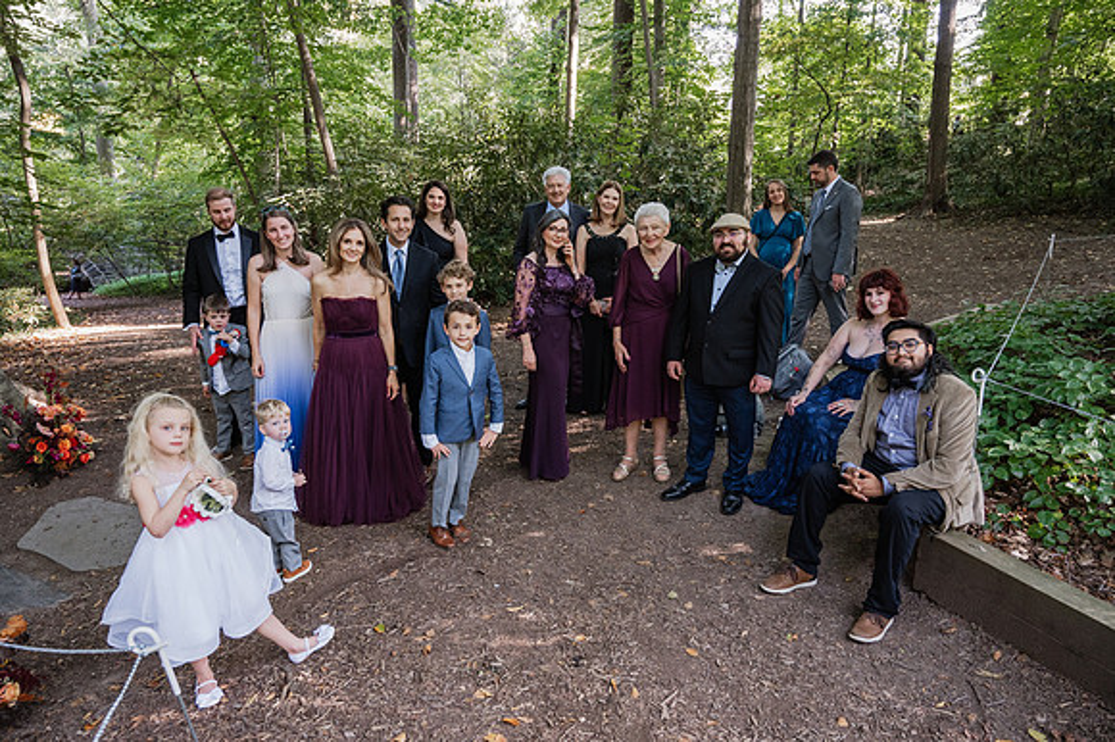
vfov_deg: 51.7
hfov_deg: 72.1
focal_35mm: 25
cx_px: 567
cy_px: 371
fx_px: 766
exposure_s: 1/200
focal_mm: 24
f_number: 4.5
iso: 1600
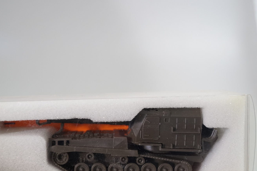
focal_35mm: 56
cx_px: 110
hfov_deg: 35.6
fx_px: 400
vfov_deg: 23.9
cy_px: 130
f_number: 4
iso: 640
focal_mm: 24
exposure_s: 1/160
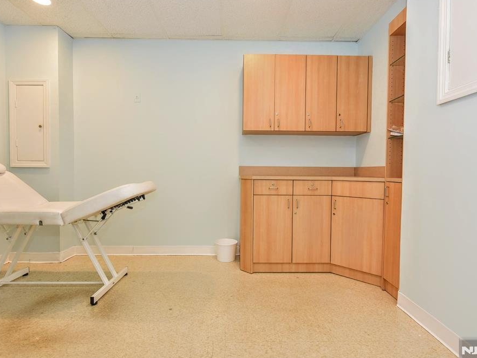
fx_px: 262
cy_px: 178
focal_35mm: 19
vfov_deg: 68.7
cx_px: 237
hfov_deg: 84.7
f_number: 4.5
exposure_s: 1/80
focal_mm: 17
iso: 800
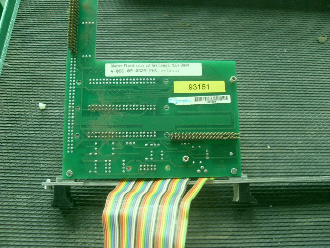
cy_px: 124
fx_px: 353
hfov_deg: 50.1
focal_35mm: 37
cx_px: 165
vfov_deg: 38.7
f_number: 2.8
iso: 120
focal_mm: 6.3
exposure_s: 1/45
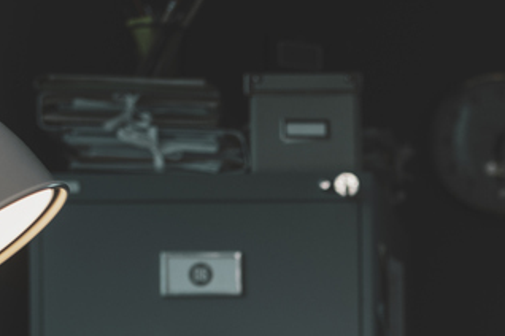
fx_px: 1936
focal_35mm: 138
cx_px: 540
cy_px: 535
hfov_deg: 14.6
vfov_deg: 9.6
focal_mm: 35
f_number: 2.8
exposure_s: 1/60
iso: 100
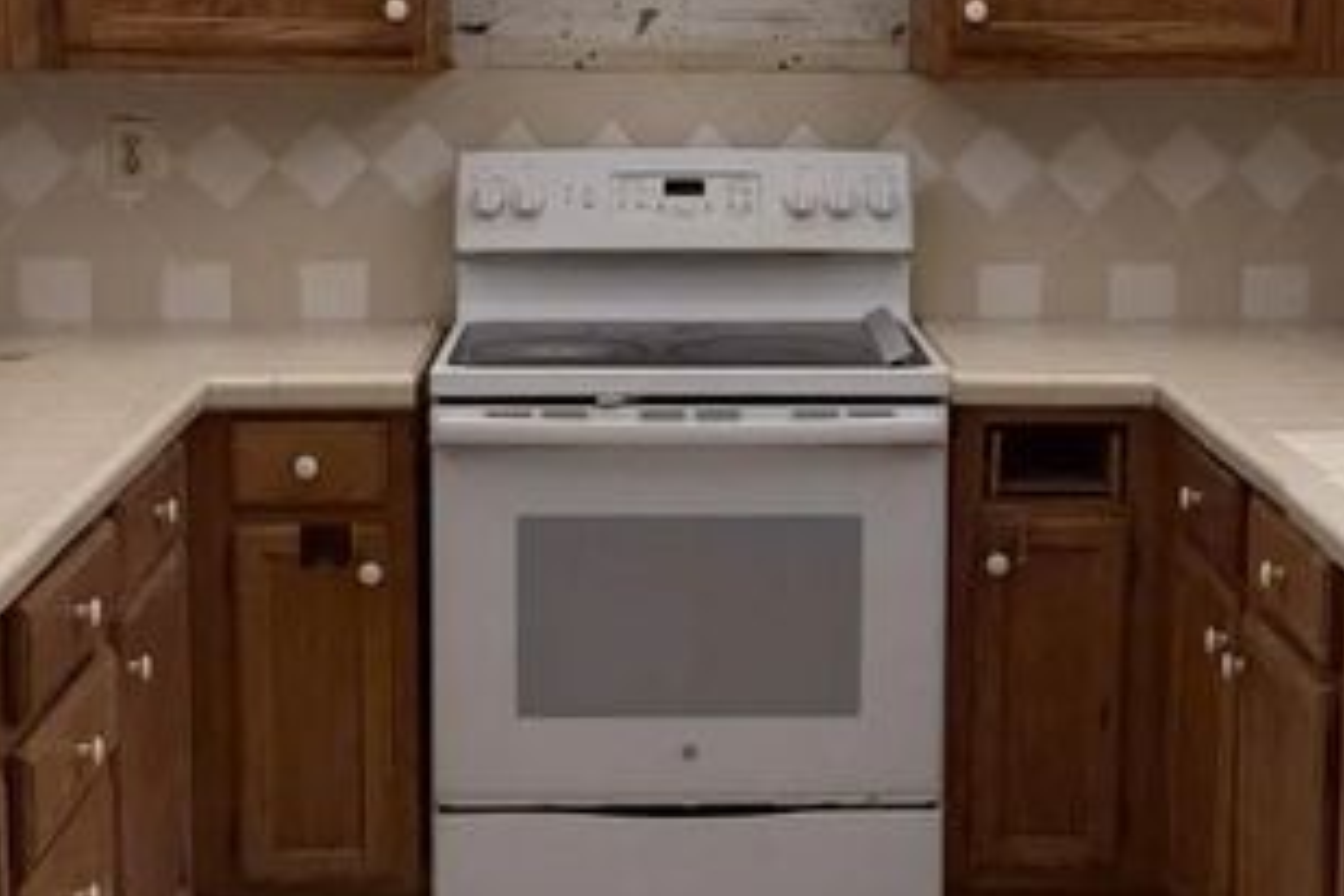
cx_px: 752
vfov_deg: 19.7
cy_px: 359
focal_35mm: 69
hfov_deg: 29.2
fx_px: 2576
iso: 125
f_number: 1.78
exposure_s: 1/120
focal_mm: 6.76
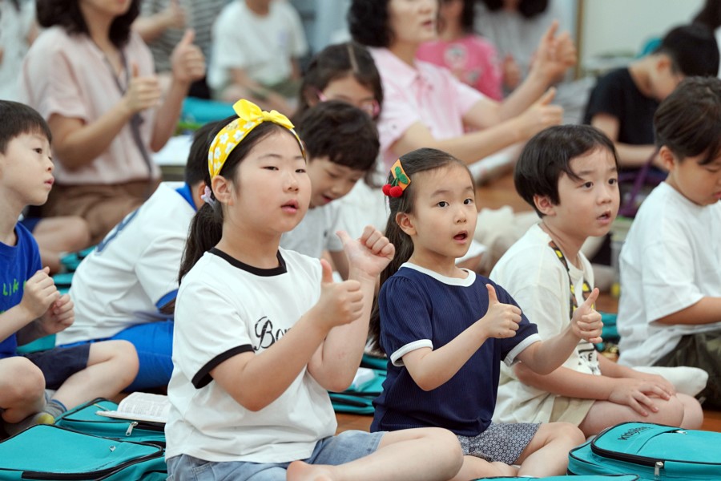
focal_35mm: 173
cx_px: 360
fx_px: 3465
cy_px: 240
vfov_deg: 7.9
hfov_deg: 11.9
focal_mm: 173
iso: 2000
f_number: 4
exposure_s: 1/200
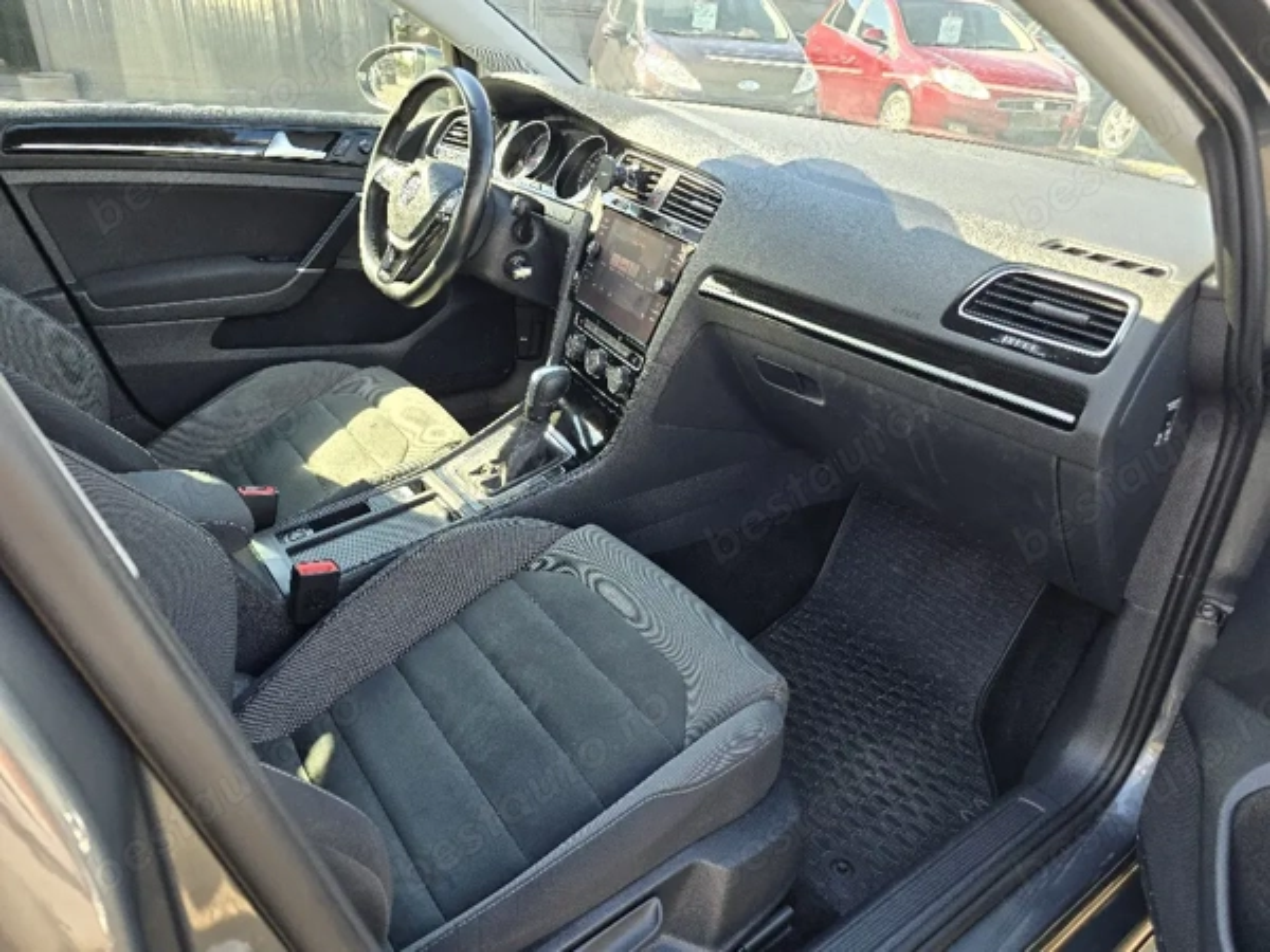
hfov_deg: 73.9
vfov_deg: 58.9
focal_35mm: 23
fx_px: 844
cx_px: 635
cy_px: 476
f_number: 1.7
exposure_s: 1/182
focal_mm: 6.3
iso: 64
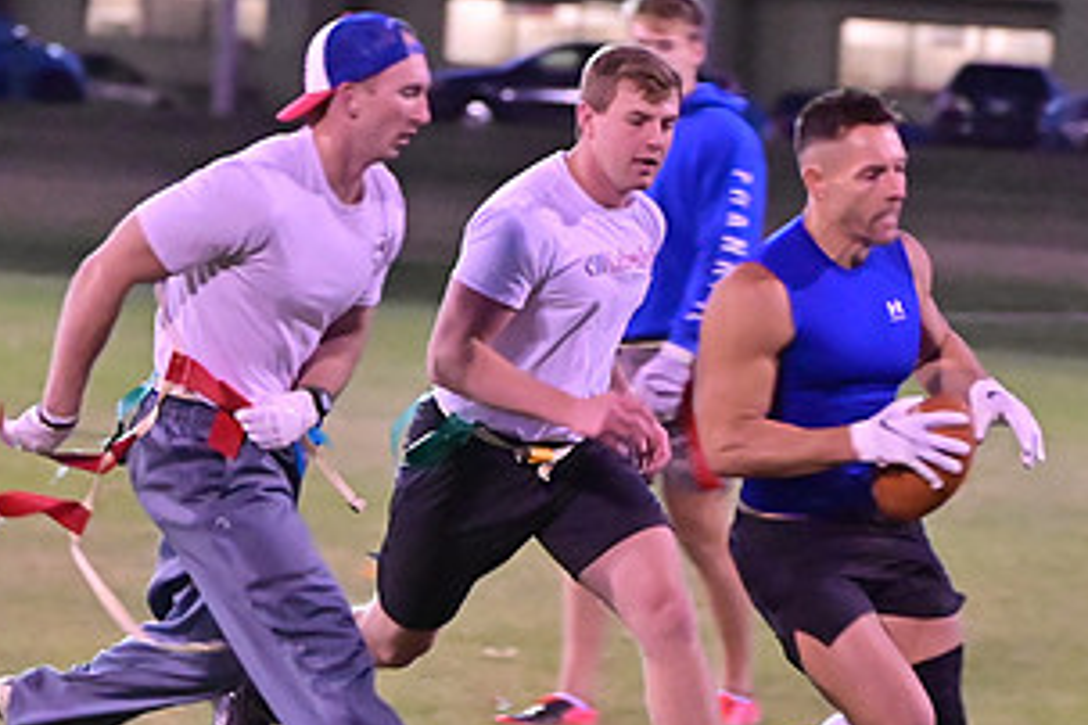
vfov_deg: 4.0
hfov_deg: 6.0
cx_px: 531
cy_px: 605
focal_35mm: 345
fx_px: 10426
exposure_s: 1/320
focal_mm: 120
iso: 6400
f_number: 4
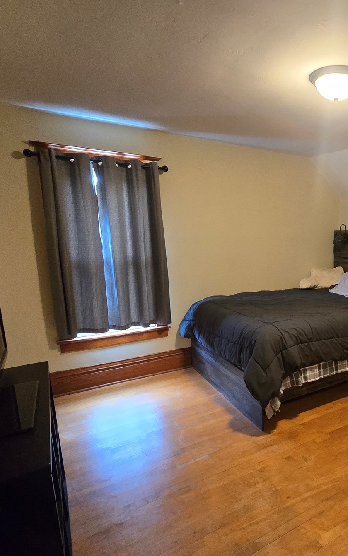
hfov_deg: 50.8
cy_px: 298
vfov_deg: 82.2
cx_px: 313
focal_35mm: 21
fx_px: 319
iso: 1000
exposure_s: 1/60
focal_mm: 2.2
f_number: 2.2
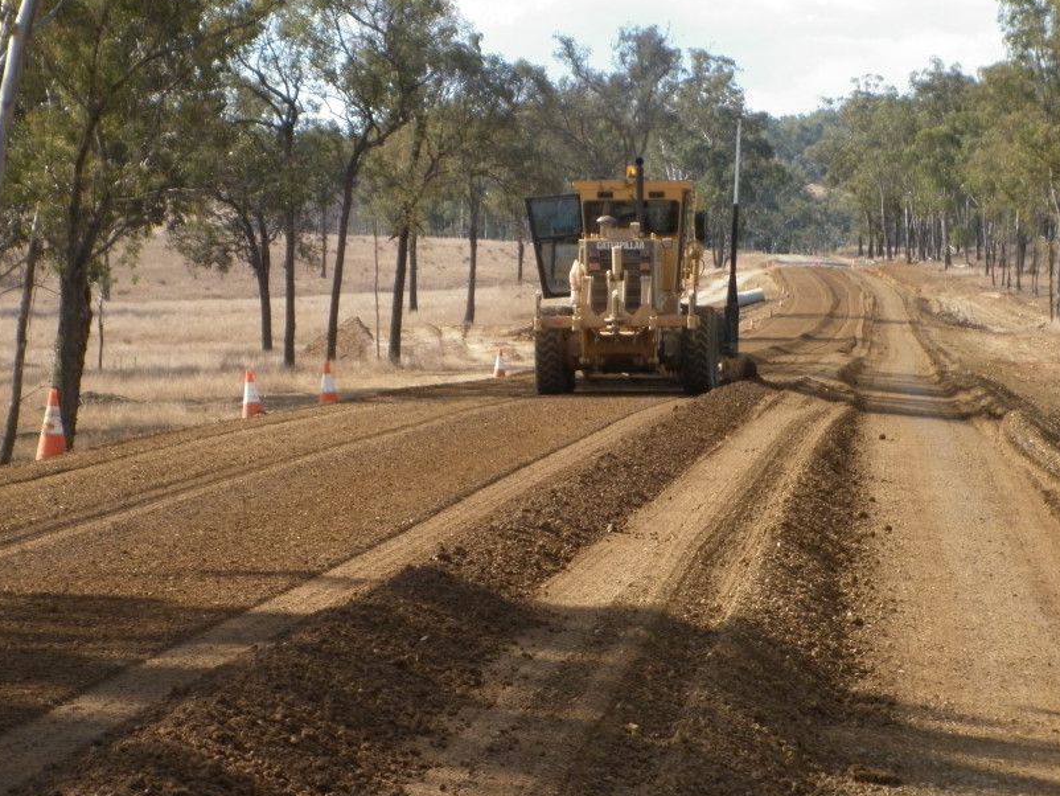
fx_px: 4380
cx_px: 500
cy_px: 341
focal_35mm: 143
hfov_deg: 13.8
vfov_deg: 10.4
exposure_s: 1/160
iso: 80
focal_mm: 20
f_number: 6.2
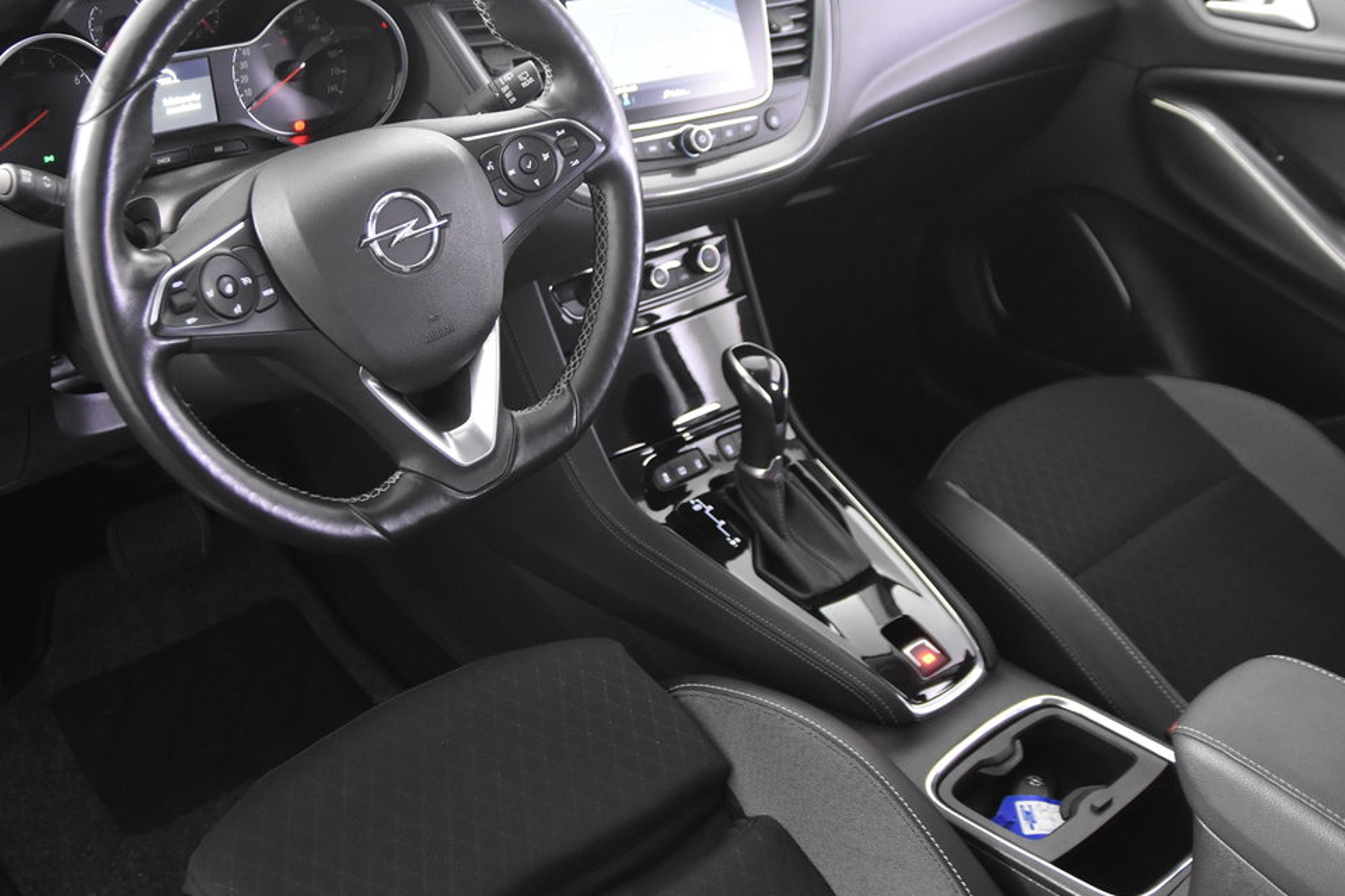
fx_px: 1494
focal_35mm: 40
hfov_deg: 48.2
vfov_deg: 33.2
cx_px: 542
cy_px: 316
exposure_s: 1/30
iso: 2800
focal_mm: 20
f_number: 2.8
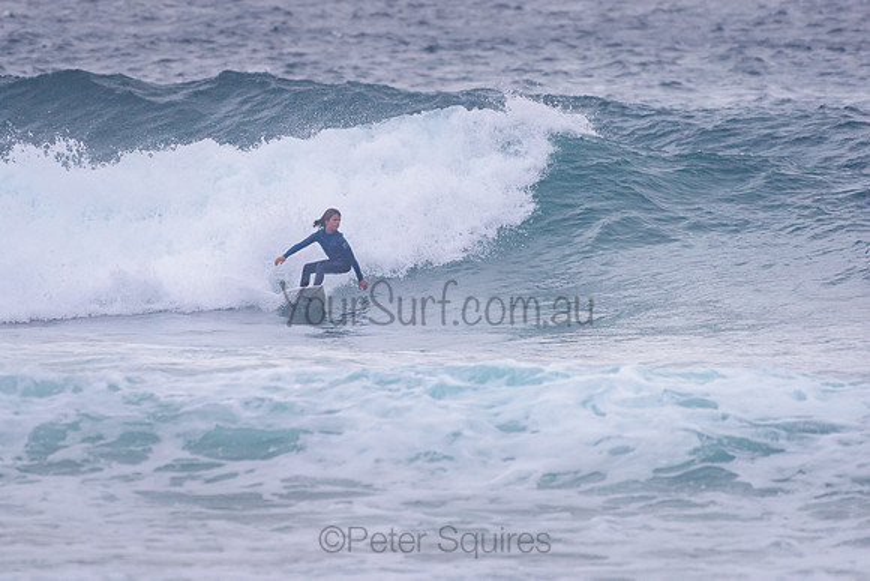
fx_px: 14815
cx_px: 338
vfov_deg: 2.2
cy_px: 225
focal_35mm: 613
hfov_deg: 3.4
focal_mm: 500
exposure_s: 1/2000
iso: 1600
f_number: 5.6
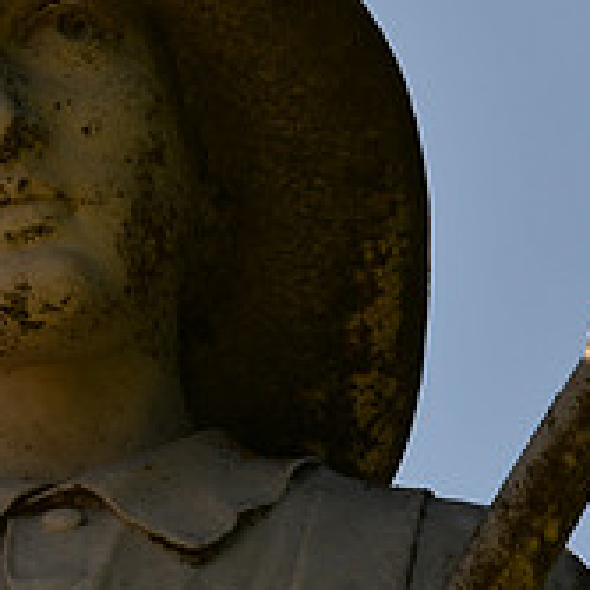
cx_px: 102
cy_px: 277
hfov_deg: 1.3
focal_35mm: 1327
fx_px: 25589
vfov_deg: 1.3
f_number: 13
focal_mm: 300
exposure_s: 1/125
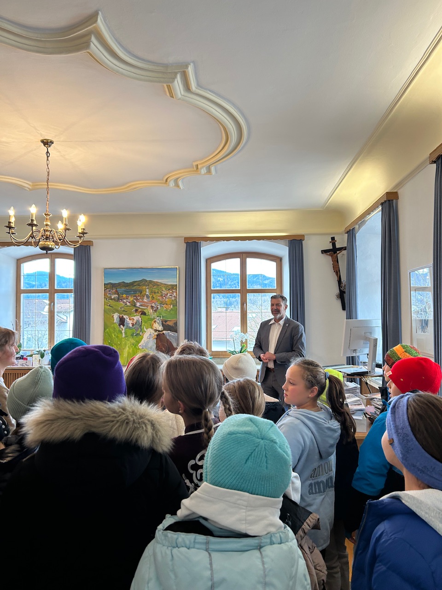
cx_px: 221
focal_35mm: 26
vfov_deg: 67.3
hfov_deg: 53.1
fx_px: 443
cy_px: 295
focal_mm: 5.7
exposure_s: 1/100
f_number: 1.5
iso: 64
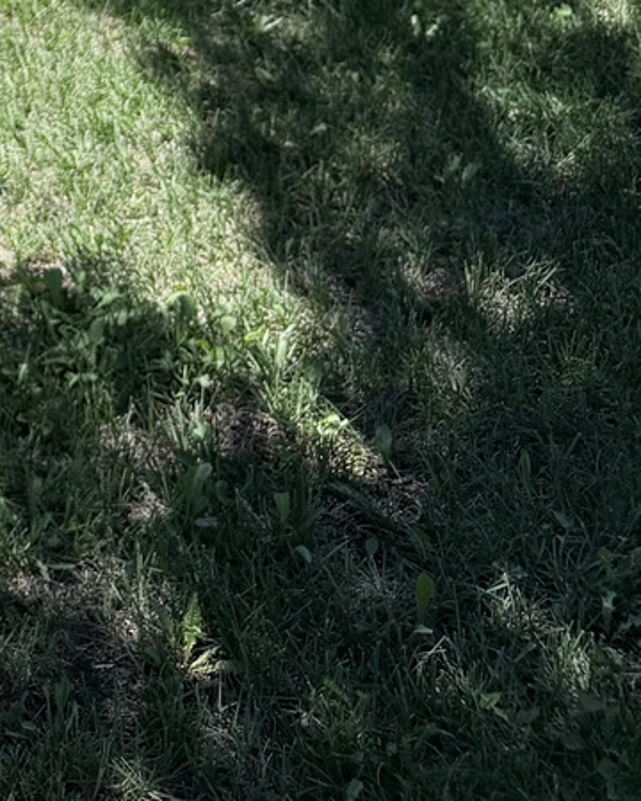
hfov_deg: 17.0
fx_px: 1897
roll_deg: +0.1
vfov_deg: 19.7
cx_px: -365
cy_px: -495
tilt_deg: -11.8
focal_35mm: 80
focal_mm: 6.76
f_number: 1.78
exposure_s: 1/6173
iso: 80
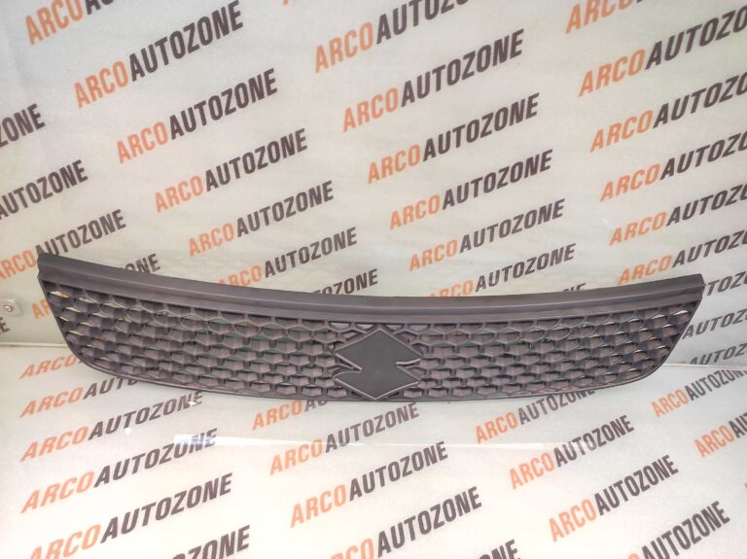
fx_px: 367
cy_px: 280
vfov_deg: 74.7
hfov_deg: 91.1
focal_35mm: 17
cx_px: 374
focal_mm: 4.74
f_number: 1.79
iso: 350
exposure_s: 1/33
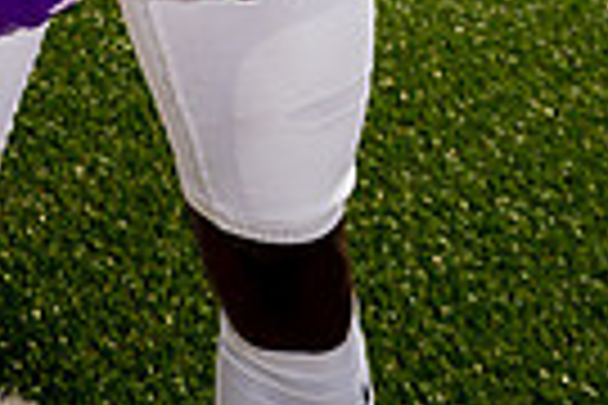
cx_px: 126
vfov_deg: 8.2
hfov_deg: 13.4
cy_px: -603
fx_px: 2584
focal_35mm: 153
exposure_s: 1/250
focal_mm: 46
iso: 100
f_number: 7.1
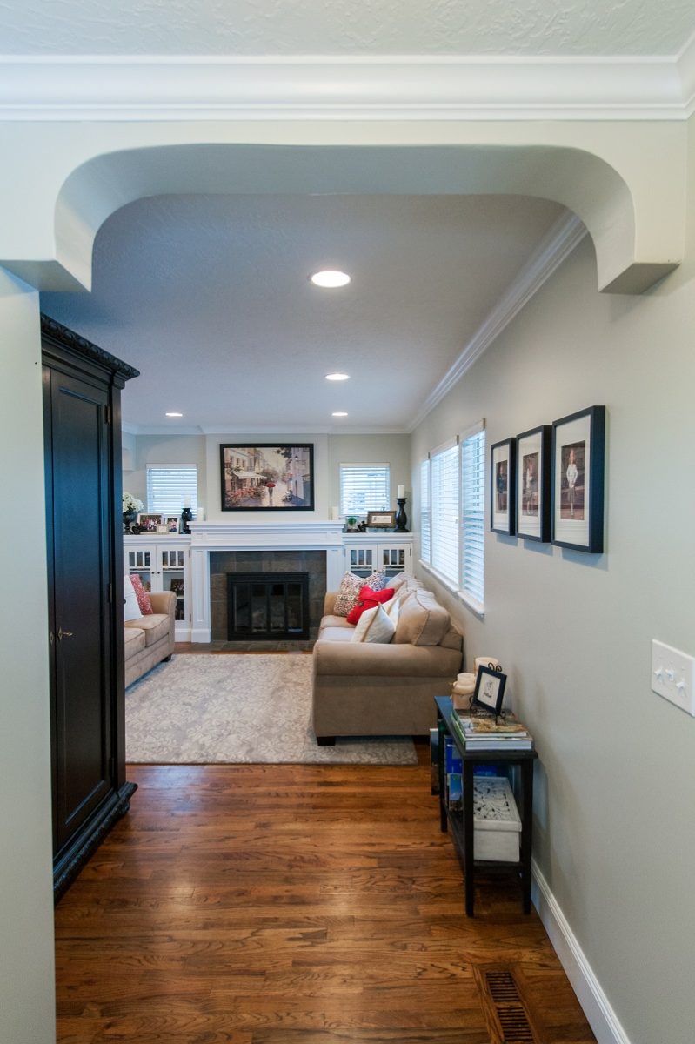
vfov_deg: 84.0
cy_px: 522
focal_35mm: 20
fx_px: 580
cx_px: 348
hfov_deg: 61.9
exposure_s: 1/80
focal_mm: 20
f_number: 5
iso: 1250
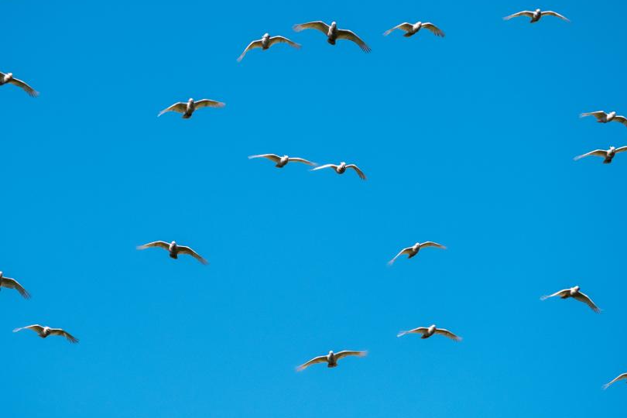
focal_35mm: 711
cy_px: 190
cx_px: 260
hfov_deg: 2.9
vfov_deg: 1.9
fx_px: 12382
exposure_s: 1/1600
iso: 400
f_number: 8
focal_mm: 400
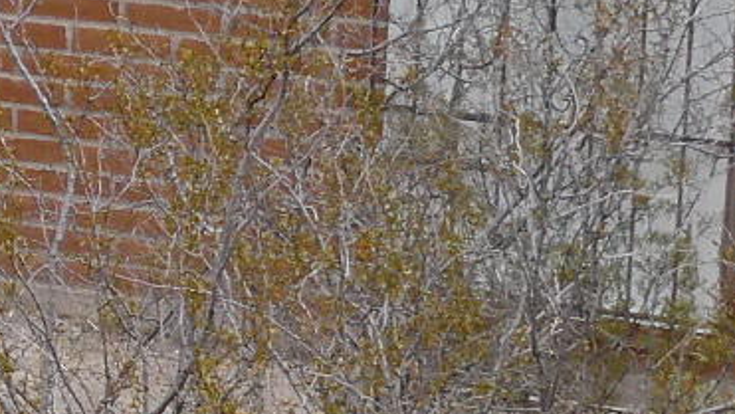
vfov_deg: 6.6
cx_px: -693
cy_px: 158
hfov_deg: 10.7
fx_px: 3607
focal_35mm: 185
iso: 80
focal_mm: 4.3
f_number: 3.3
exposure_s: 1/1000
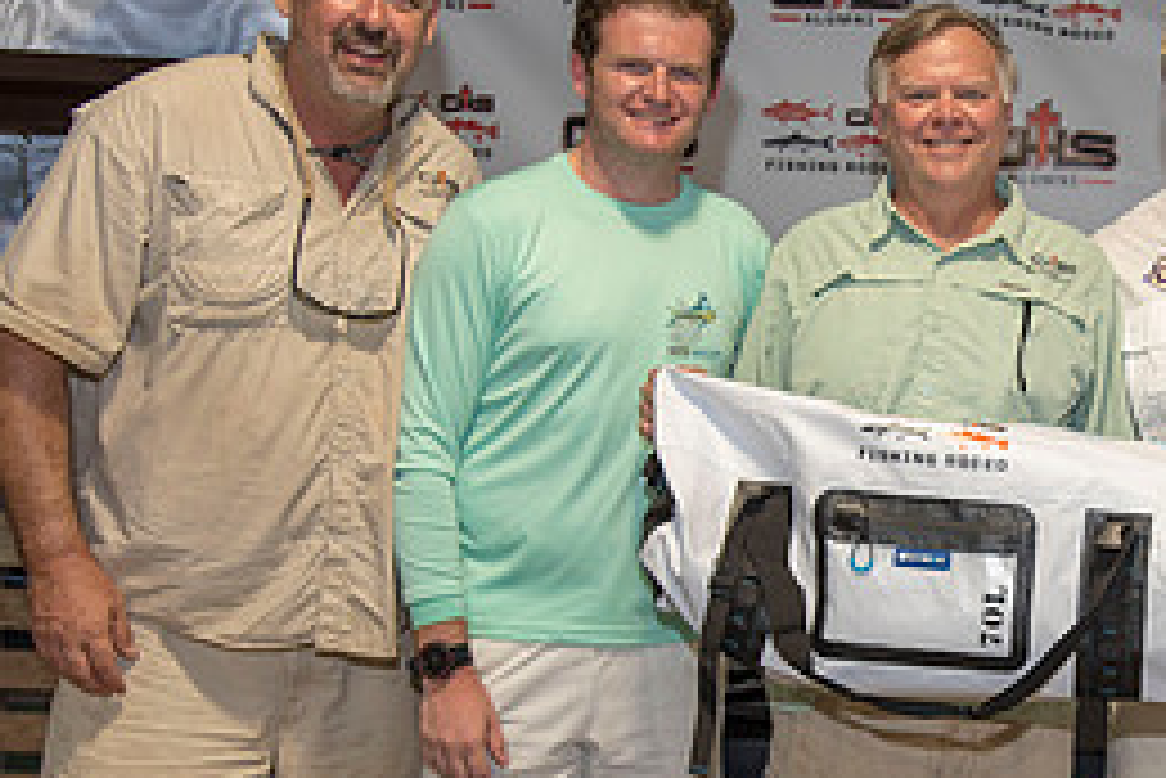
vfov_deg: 24.1
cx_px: 1040
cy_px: 528
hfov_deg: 33.8
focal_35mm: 56
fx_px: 1815
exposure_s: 1/125
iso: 500
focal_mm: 25
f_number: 4
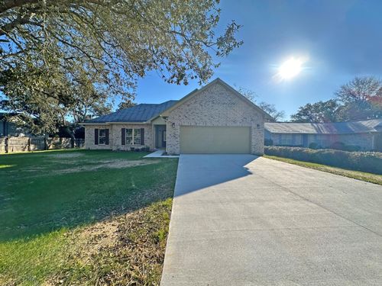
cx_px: 191
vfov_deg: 85.7
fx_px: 154
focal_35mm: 14
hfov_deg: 102.1
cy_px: 143
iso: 50
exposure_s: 1/1335
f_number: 2.2
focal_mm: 2.22
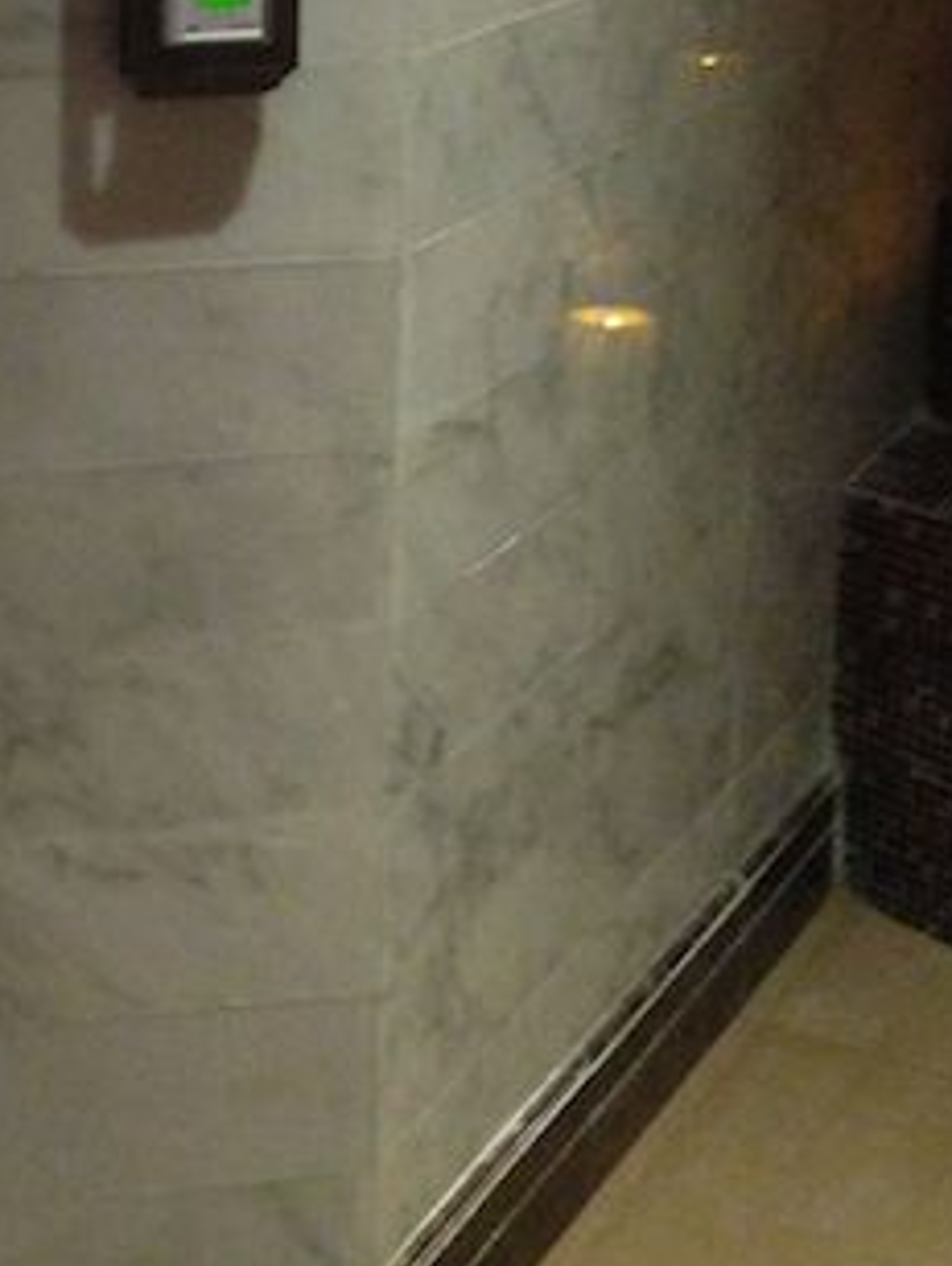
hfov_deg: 17.0
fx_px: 3037
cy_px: 134
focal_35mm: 83
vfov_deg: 23.0
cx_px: -202
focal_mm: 4.12
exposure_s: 1/15
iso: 640
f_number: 2.4
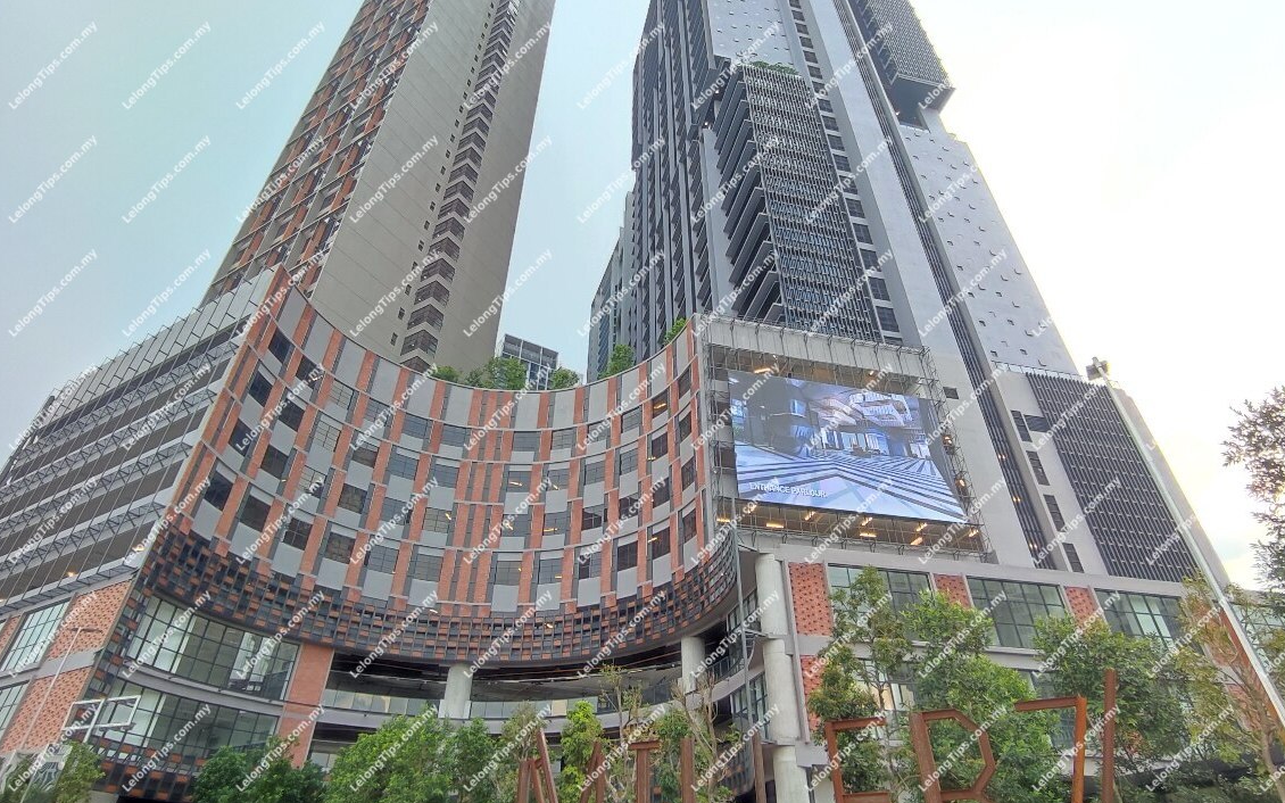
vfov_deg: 61.7
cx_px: 602
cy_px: 321
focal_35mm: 19
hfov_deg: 87.9
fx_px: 665
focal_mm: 1.65
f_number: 2.2
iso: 57
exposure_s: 1/100
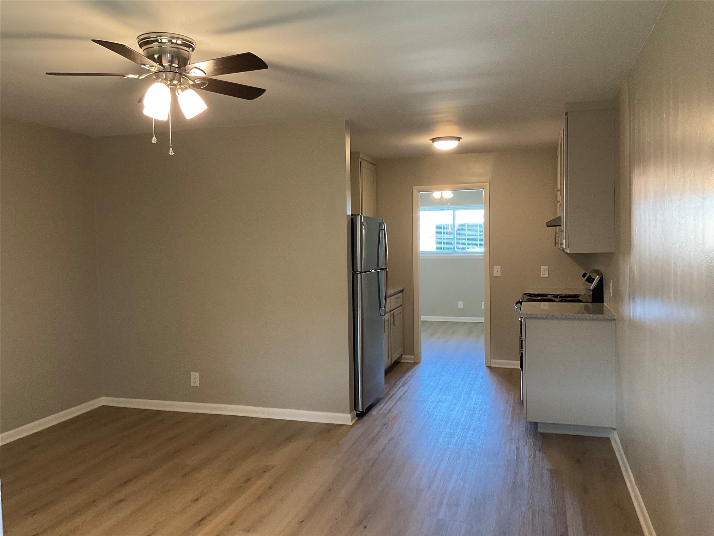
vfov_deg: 48.2
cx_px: 357
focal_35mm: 29
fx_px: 598
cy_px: 268
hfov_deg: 61.7
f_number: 1.8
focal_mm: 3
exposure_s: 1/60
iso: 125
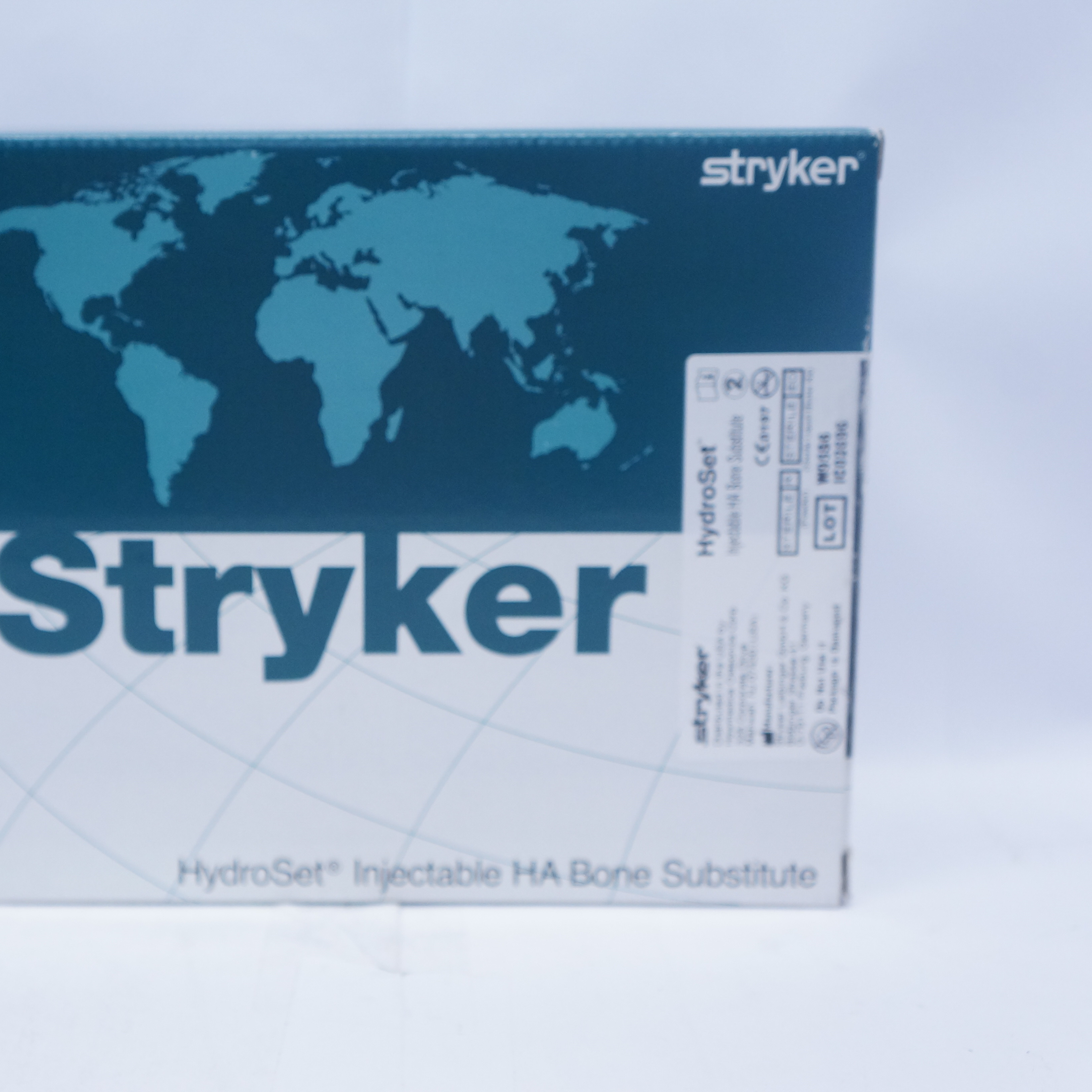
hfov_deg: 30.5
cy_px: 546
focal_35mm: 56
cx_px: 358
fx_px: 1986
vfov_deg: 30.7
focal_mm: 29
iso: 800
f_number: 4
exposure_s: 1/125
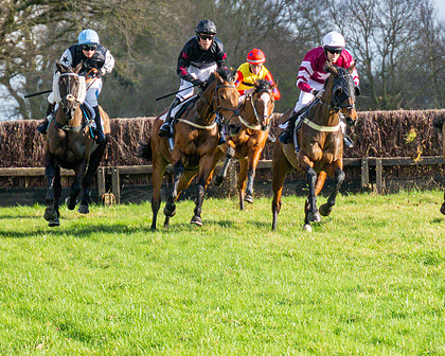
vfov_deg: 4.3
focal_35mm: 359
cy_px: 167
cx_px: 327
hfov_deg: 5.4
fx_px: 4728
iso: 400
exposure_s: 1/2000
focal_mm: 103
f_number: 4
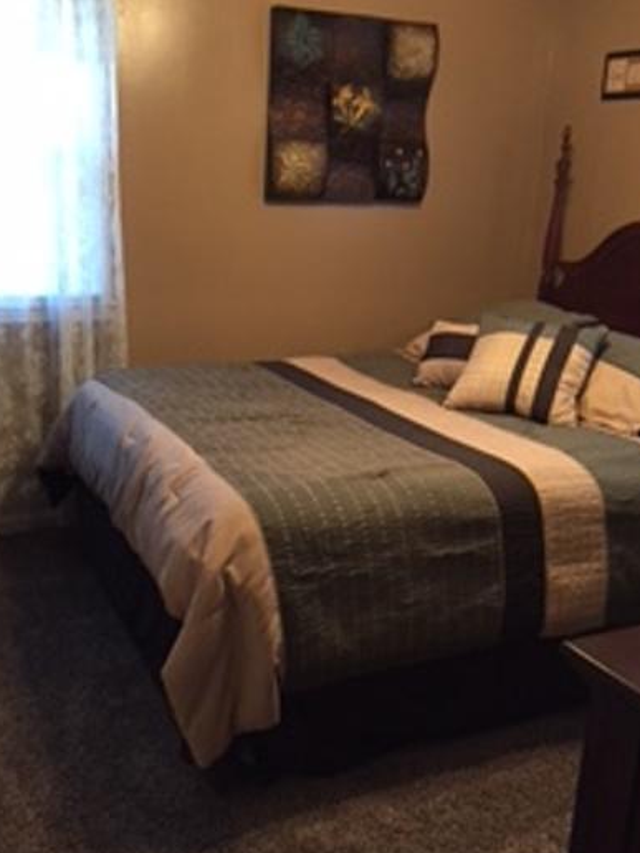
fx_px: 887
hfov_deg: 39.5
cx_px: 268
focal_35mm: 36
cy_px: 448
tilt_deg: -15.3
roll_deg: -2.1
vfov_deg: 51.3
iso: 200
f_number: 2.2
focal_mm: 4.15
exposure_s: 1/30
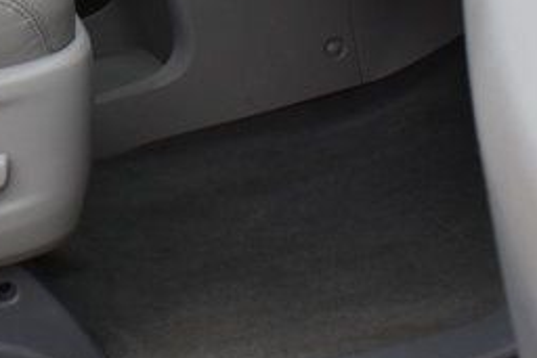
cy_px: -258
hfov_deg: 18.3
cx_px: -31
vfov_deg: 11.8
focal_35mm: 108
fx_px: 1612
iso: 400
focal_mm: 18
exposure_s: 1/125
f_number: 9
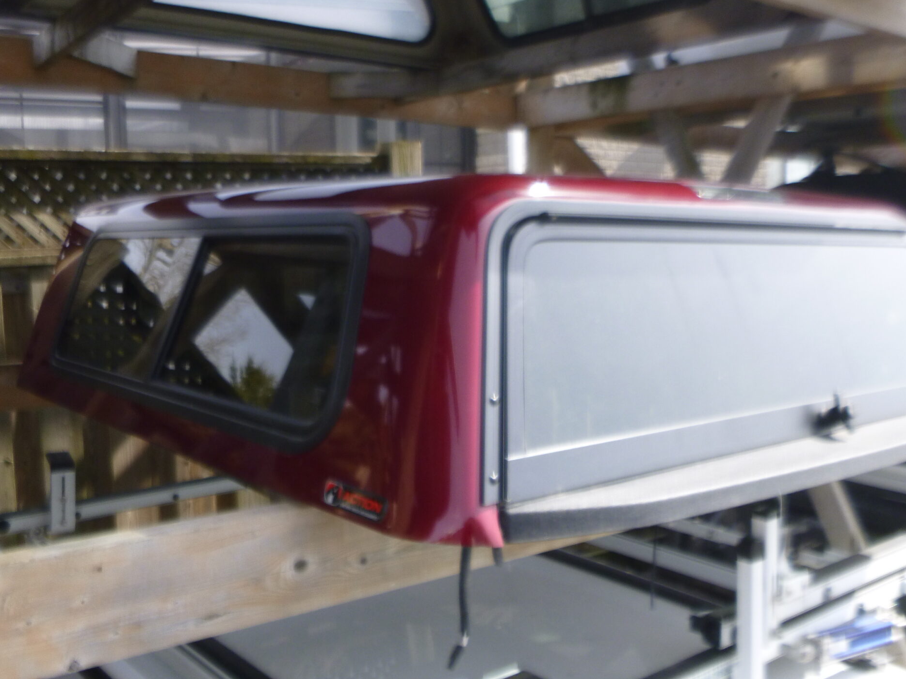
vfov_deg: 38.7
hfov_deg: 50.0
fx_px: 968
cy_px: 340
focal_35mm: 37
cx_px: 504
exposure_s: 1/160
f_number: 4
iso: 100
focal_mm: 4.8
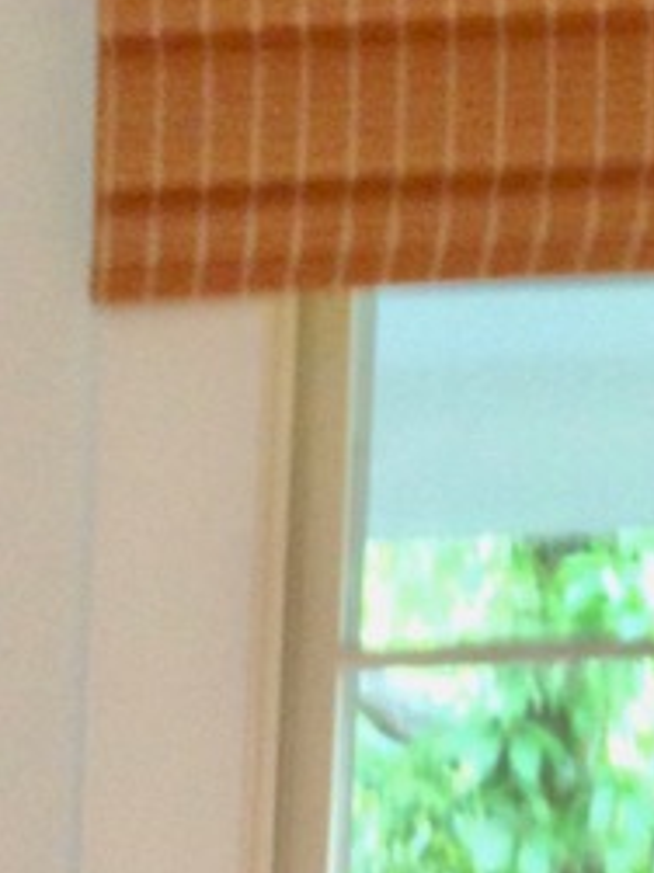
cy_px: 1864
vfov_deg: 12.0
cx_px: -543
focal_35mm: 142
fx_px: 3580
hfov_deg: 9.9
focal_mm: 4.12
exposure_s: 1/20
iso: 160
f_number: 2.4
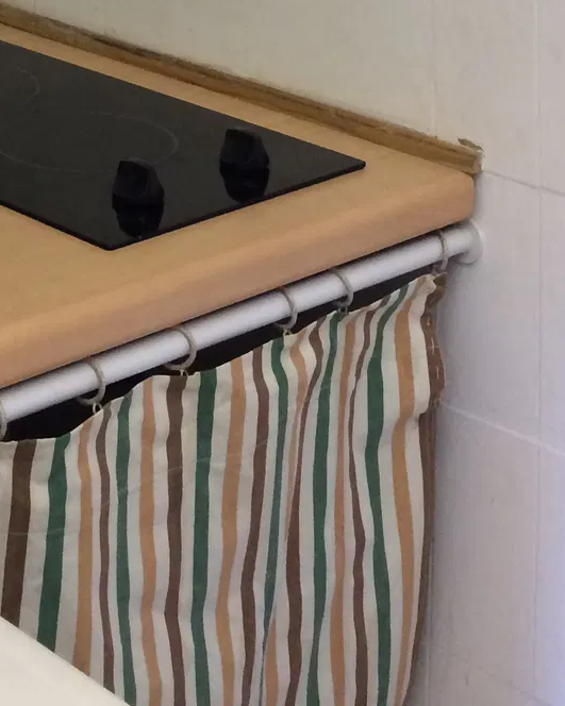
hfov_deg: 16.5
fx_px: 1903
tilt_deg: -3.4
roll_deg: -0.1
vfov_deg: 18.2
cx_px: -20
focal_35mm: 91
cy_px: -418
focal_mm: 4.15
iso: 80
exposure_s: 1/33
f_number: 2.2
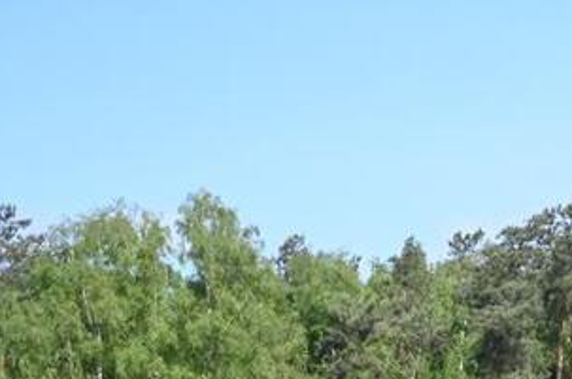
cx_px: 827
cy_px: 546
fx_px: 3633
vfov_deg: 5.9
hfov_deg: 8.8
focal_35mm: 229
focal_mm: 70
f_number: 18
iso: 12800
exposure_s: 1/5000
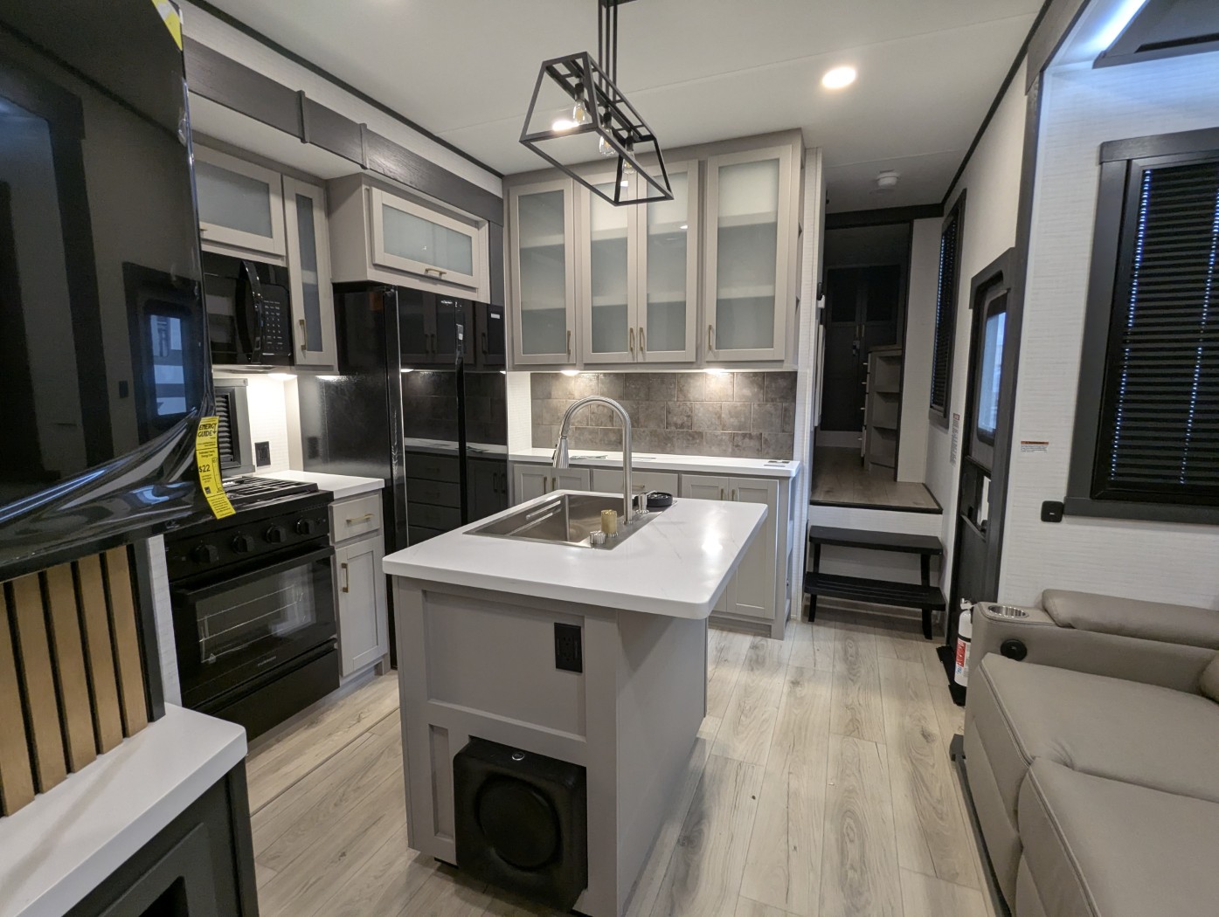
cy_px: 458
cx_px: 610
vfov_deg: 78.2
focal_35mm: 16
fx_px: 564
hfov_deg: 94.4
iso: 140
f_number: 2.2
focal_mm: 2.35
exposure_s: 1/38.7
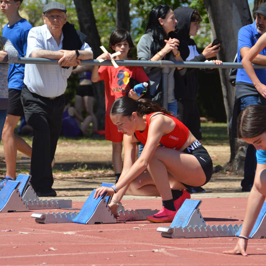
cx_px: 132
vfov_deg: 7.3
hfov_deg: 7.3
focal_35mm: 241
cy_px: 133
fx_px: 2092
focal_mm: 125
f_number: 6
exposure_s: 1/1600
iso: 400
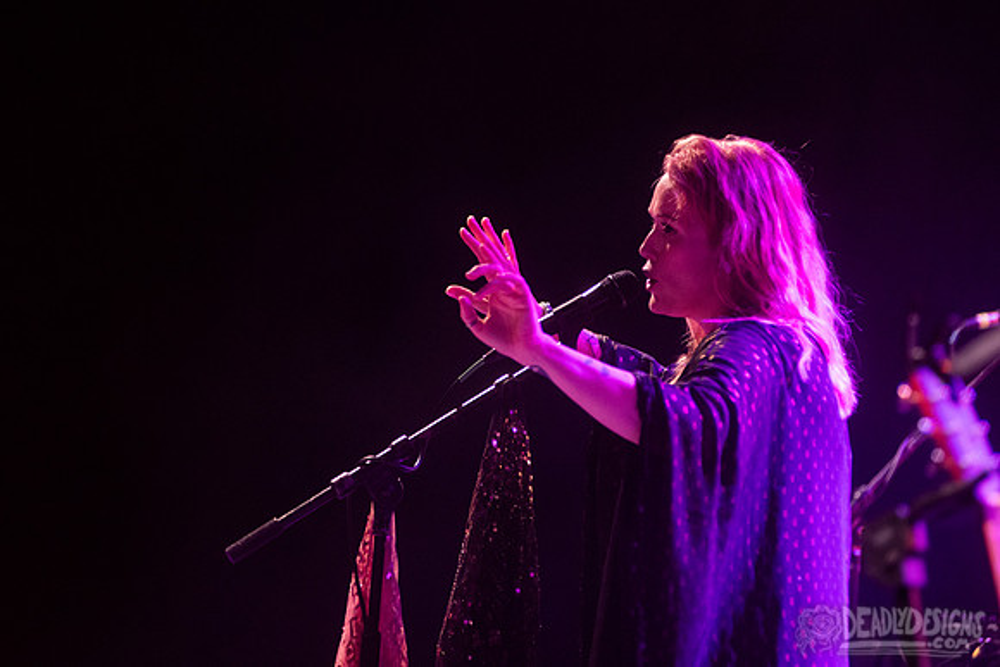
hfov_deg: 8.4
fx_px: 6832
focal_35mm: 246
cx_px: 500
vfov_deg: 5.6
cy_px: 257
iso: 2500
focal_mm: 200
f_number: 3.2
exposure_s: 1/320
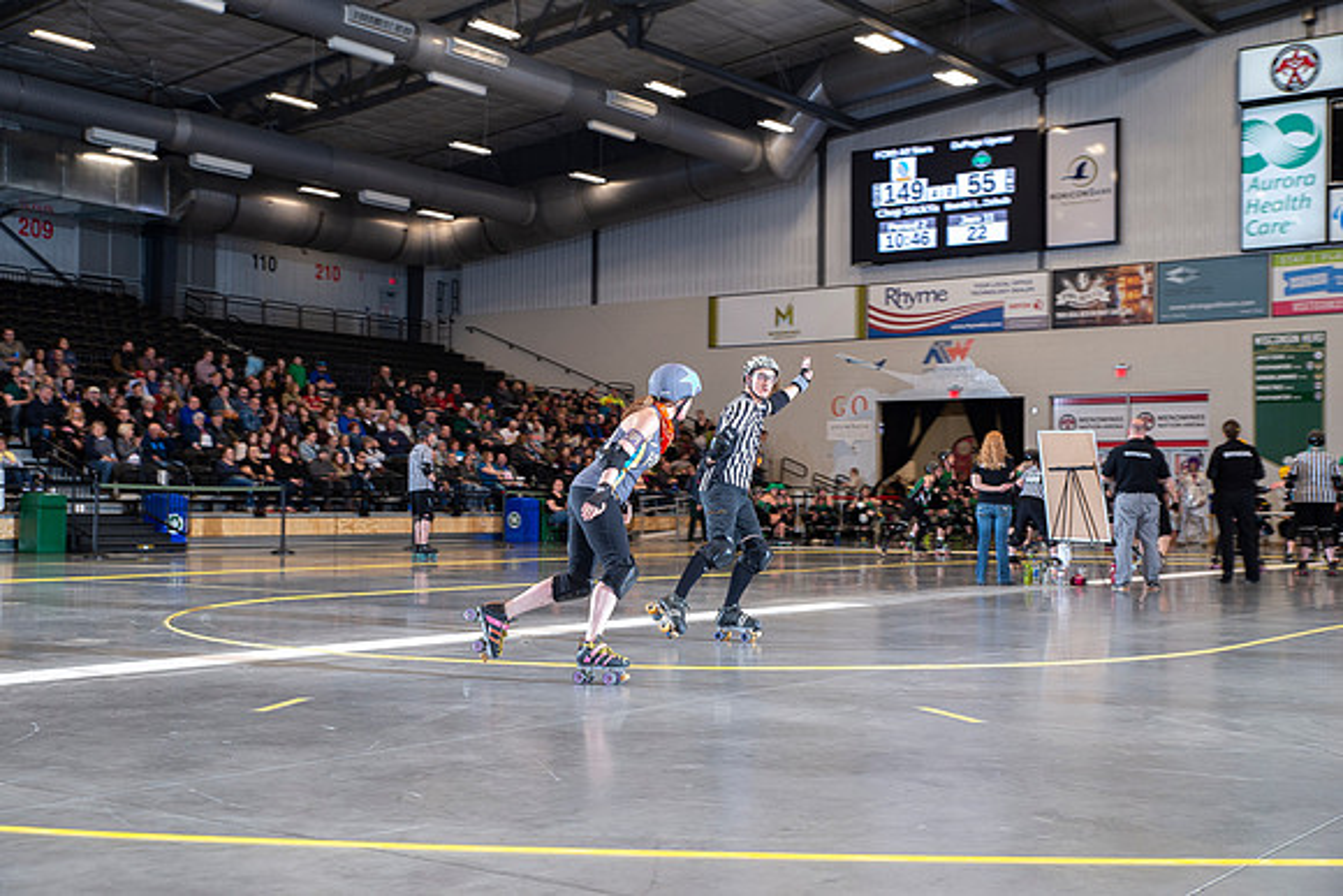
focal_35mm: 44
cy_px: 448
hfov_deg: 44.5
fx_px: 1642
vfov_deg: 30.5
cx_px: 672
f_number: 5.6
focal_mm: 44
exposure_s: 1/160
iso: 640
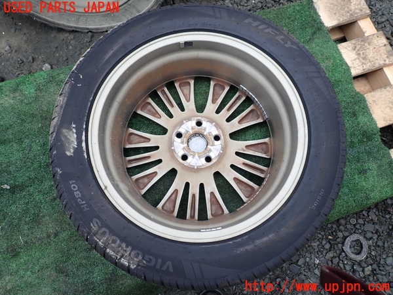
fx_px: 284
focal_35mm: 25
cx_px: 196
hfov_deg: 69.4
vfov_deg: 54.9
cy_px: 148
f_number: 2.8
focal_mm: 4.5
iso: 100
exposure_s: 1/400
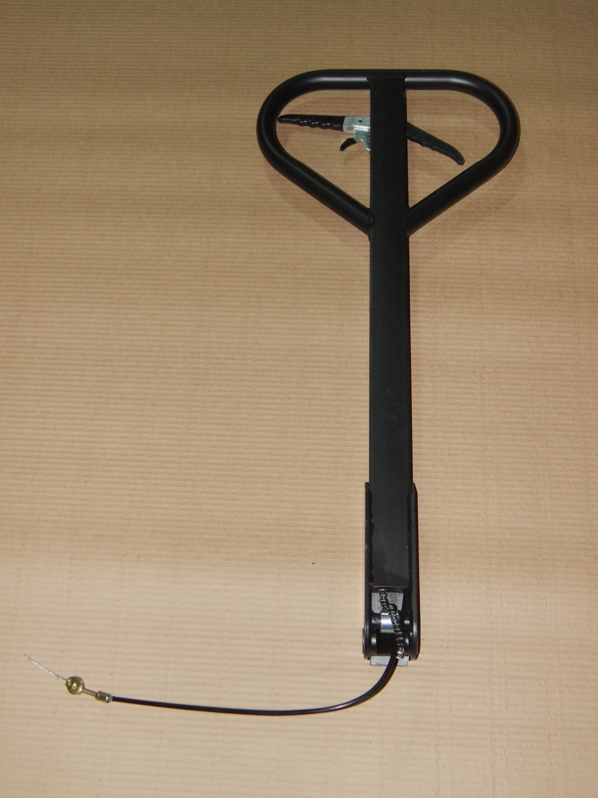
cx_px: 299
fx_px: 1129
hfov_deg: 29.7
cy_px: 399
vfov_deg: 38.9
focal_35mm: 49
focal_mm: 8.6
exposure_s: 1/30
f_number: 7.4
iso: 200
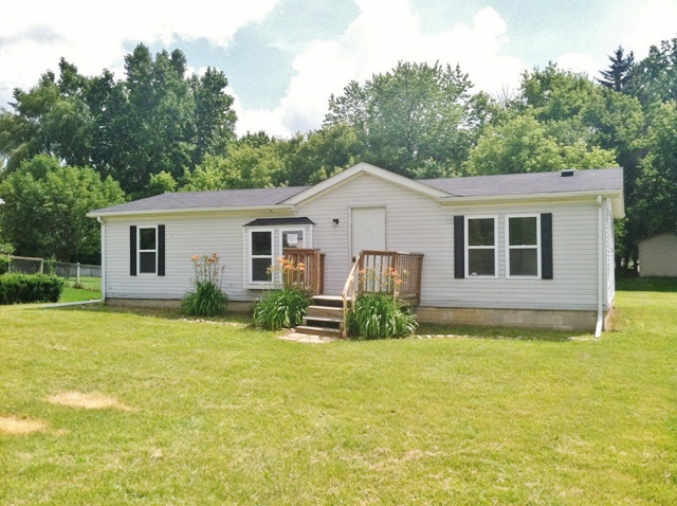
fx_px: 683
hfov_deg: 52.7
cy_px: 253
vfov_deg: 40.6
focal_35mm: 35
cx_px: 338
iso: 80
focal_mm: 3.85
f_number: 2.8
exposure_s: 1/968
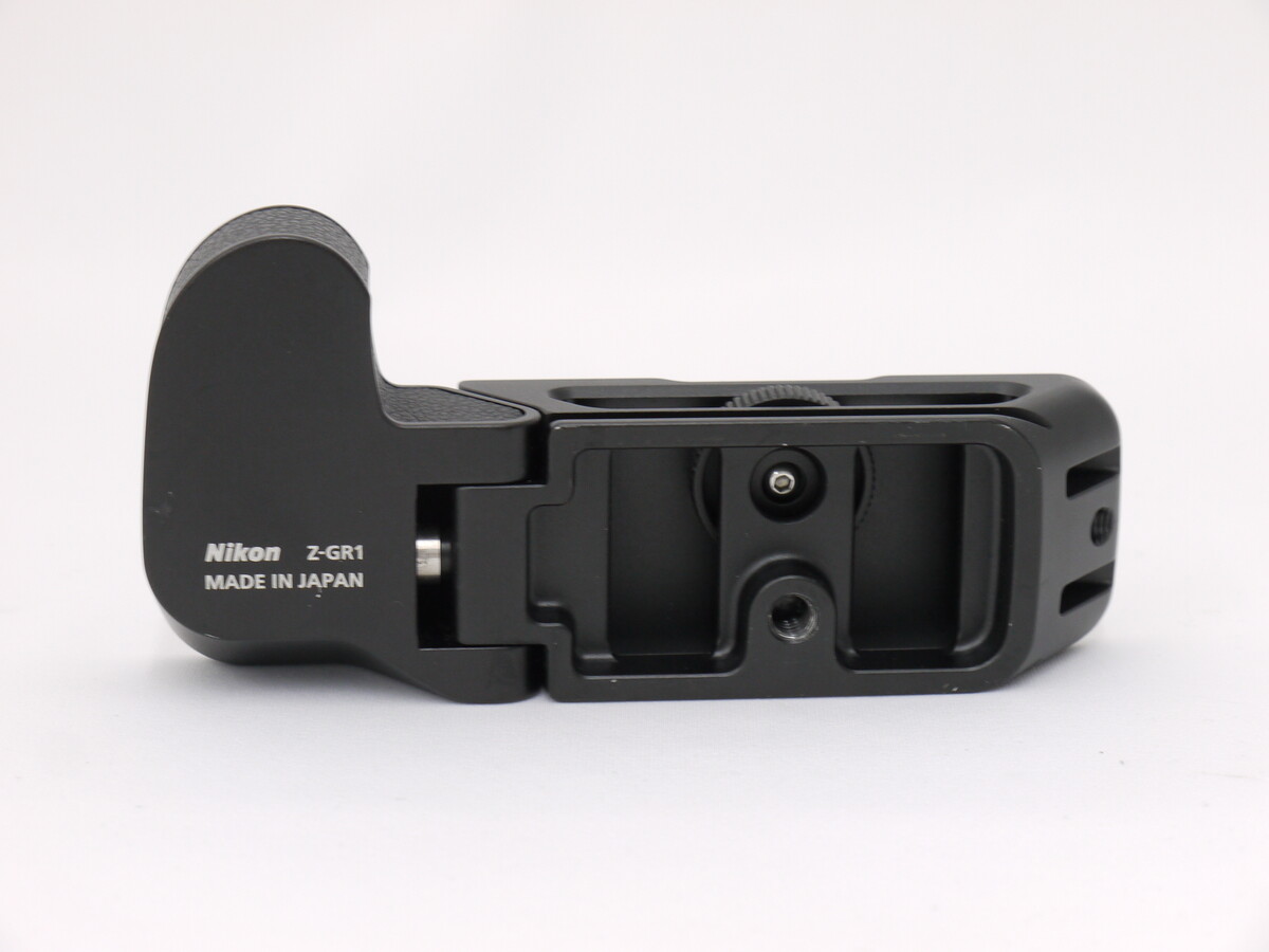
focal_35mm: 90
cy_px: 476
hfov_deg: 21.8
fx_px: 3299
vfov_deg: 16.4
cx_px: 634
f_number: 8
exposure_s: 1/15
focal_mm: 45
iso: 400
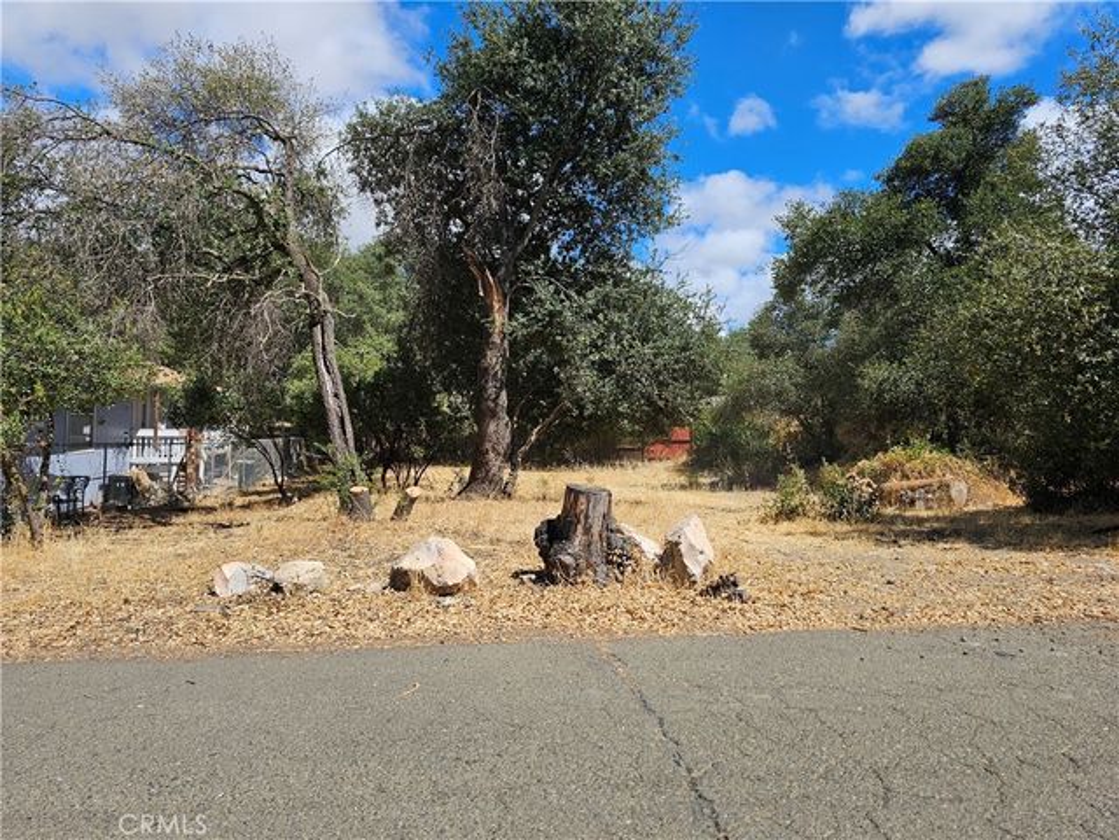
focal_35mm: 23
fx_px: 744
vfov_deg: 58.9
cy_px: 420
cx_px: 560
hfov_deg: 73.9
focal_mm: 6.3
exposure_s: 1/773
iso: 10
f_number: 1.7
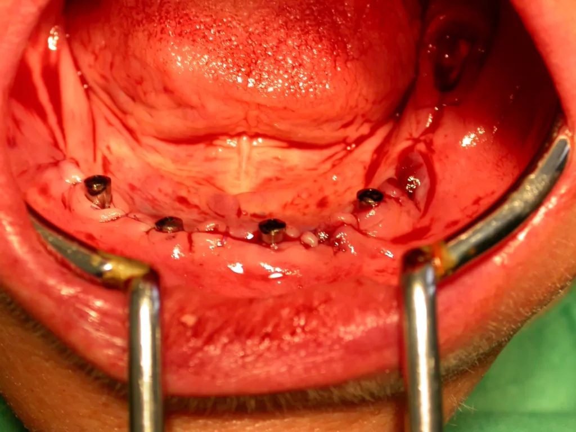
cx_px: 288
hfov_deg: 15.4
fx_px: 2130
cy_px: 216
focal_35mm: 128
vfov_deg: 11.6
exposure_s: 1/55
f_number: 4.5
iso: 100
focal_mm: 26.6
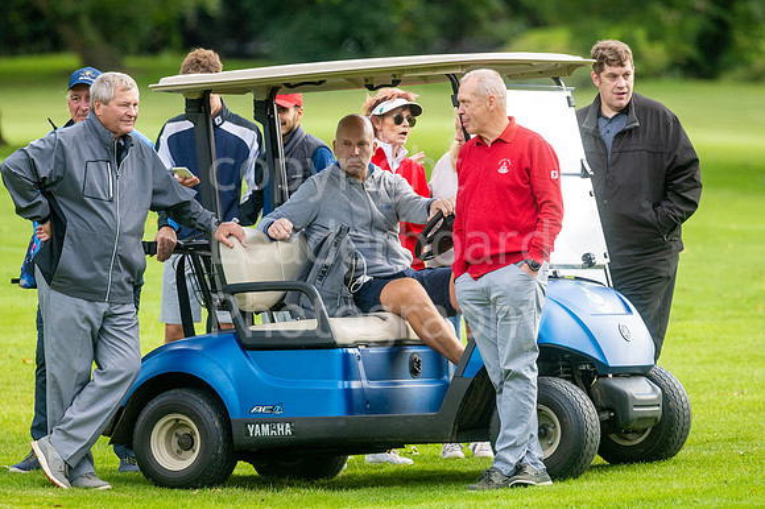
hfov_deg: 4.6
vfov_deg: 3.1
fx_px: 9557
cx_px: 382
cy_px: 254
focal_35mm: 450
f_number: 4
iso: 400
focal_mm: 300
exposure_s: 1/800
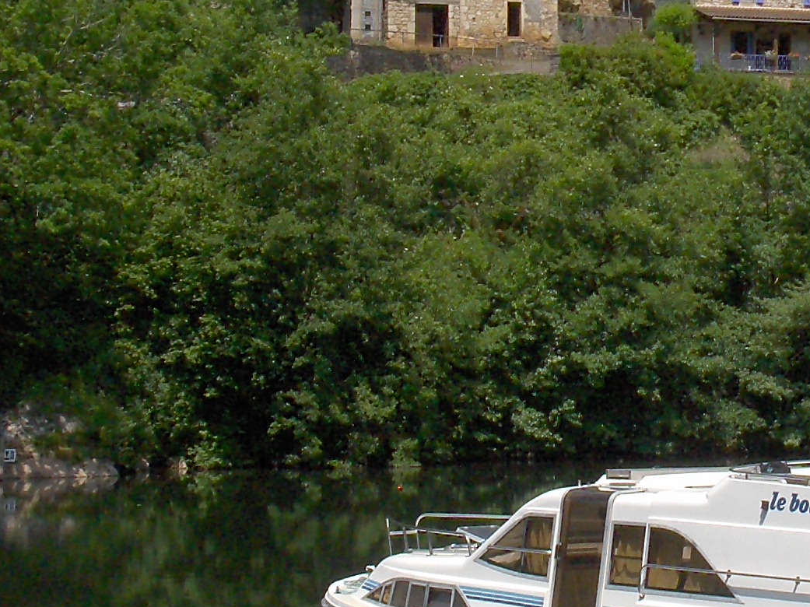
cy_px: 199
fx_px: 2269
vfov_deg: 15.2
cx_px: 659
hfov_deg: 20.0
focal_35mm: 97
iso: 50
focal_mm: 8.1
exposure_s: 1/1124
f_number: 4.5
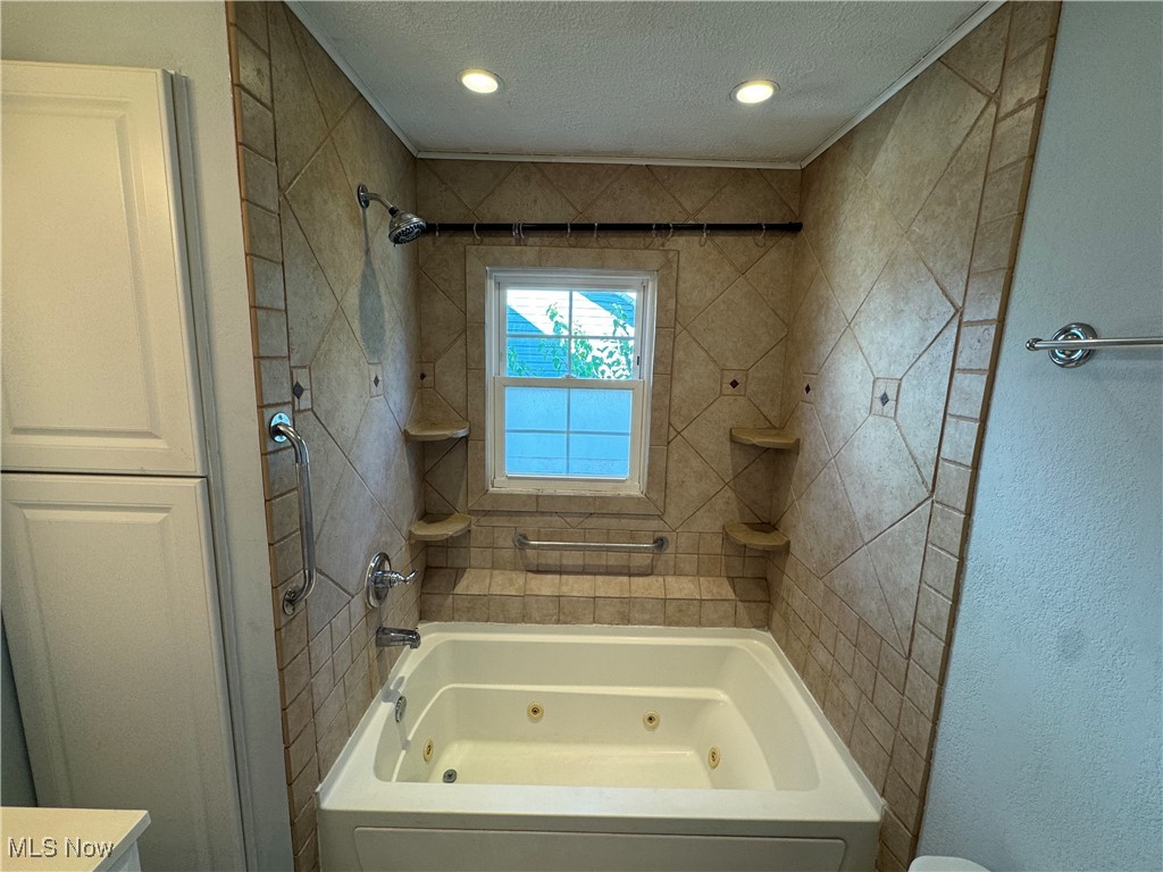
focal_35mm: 14
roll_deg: -1.2
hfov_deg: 102.1
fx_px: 470
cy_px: 436
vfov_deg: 85.7
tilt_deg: -9.2
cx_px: 582
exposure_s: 1/120
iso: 100
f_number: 2.2
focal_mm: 2.22
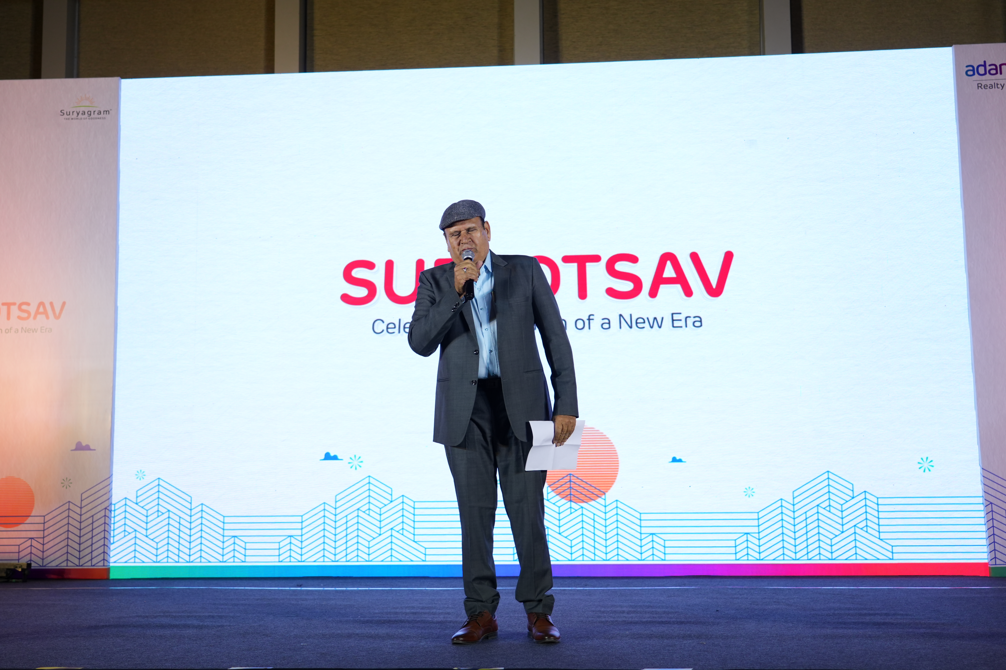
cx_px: 503
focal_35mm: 42
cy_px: 335
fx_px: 1174
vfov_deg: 31.9
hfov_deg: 46.4
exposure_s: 1/125
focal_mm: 42
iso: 800
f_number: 4
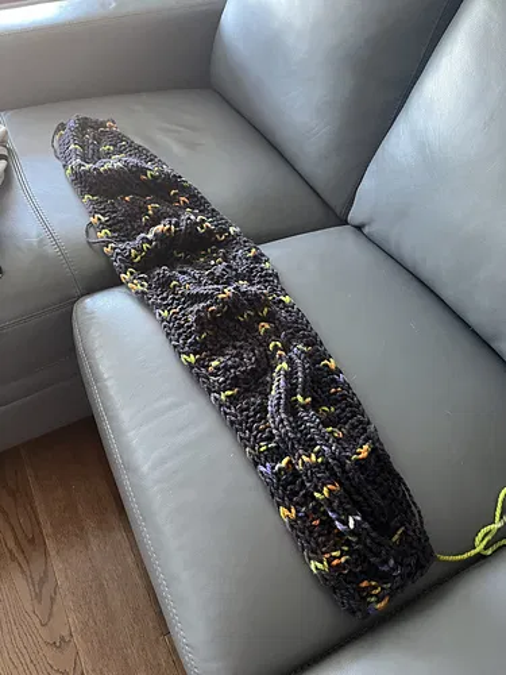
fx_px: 507
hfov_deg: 53.1
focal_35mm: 26
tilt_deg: -50.3
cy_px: 338
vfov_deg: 67.3
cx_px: 253
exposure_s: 1/60
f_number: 1.6
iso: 400
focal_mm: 5.1
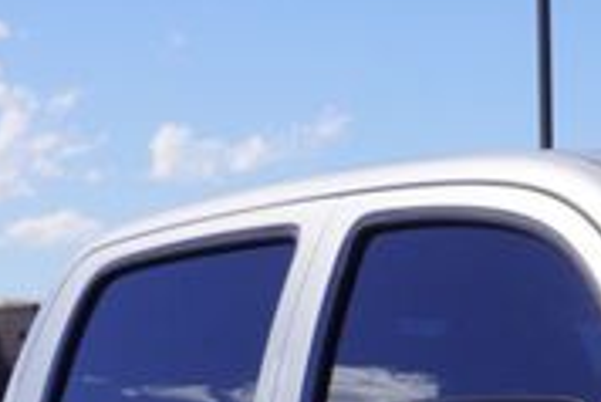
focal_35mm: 181
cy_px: 1061
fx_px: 3022
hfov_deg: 10.6
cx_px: 1121
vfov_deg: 7.0
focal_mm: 21
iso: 100
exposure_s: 1/160
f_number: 10
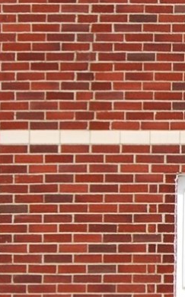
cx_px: 511
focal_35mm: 221
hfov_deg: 5.6
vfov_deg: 9.5
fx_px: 1783
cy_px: 100
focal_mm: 26
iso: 100
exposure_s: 1/250
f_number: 8
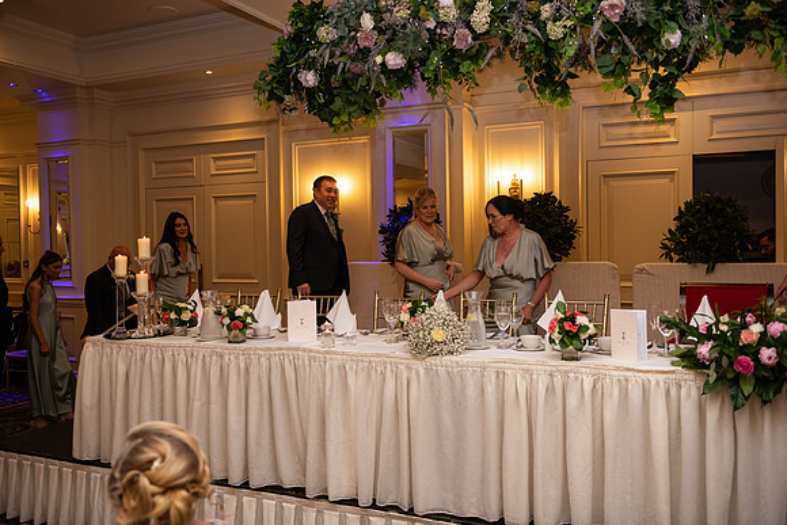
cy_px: 262
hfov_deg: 58.7
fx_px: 700
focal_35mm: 32
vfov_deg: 41.1
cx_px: 394
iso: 640
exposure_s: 1/160
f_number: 3.5
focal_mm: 32
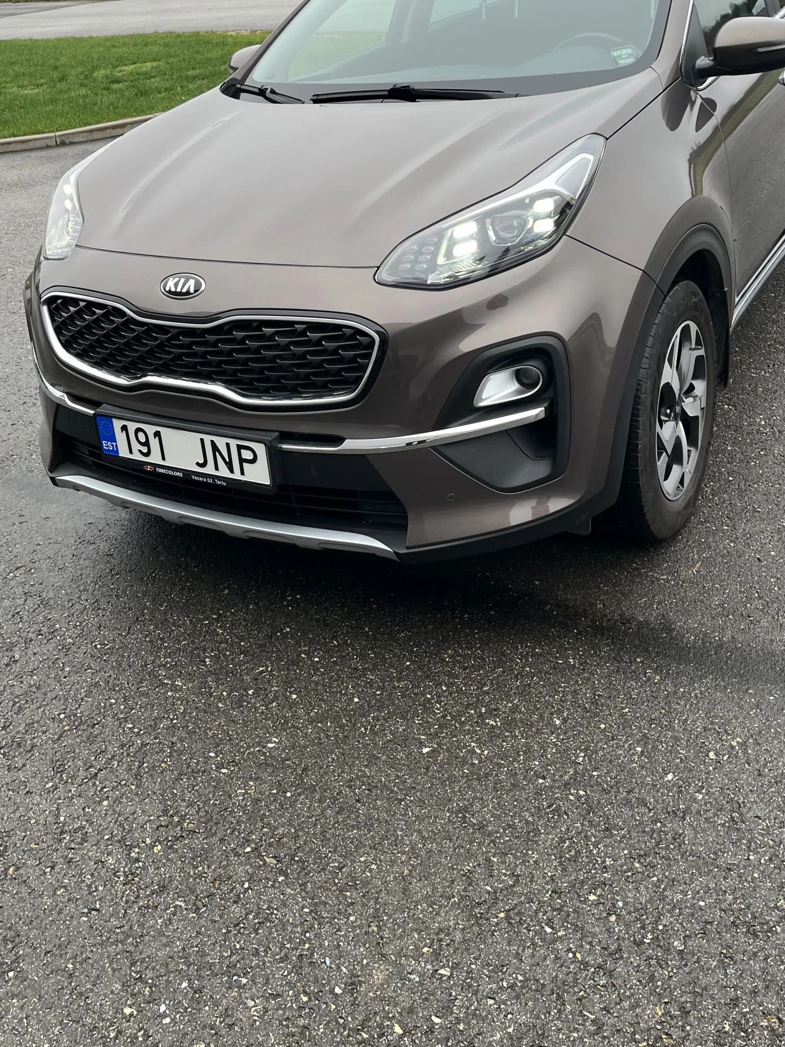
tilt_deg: -22.4
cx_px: 397
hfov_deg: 39.7
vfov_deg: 50.2
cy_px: 326
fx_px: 1088
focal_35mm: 36
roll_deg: +8.7
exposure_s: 1/126
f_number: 1.6
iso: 32
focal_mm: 5.1
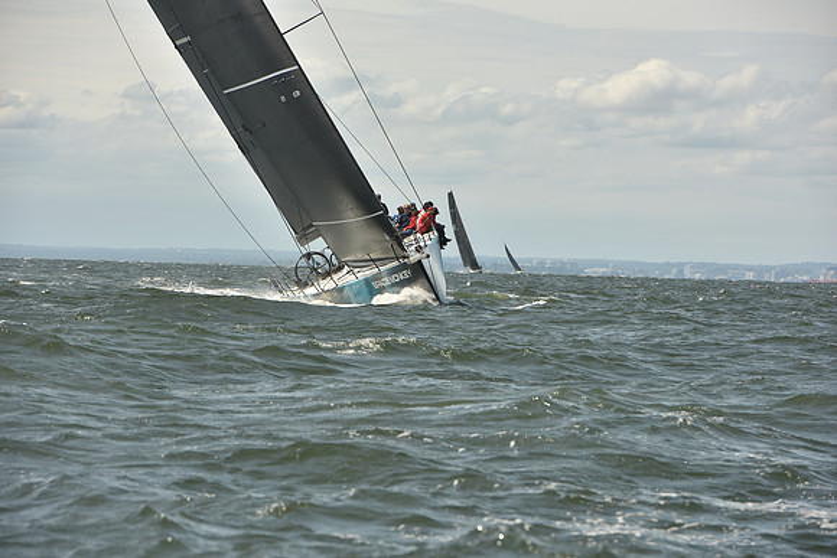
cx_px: 418
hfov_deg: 10.3
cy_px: 279
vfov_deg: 6.9
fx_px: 4651
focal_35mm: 200
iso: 250
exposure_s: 1/800
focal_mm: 200
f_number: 9
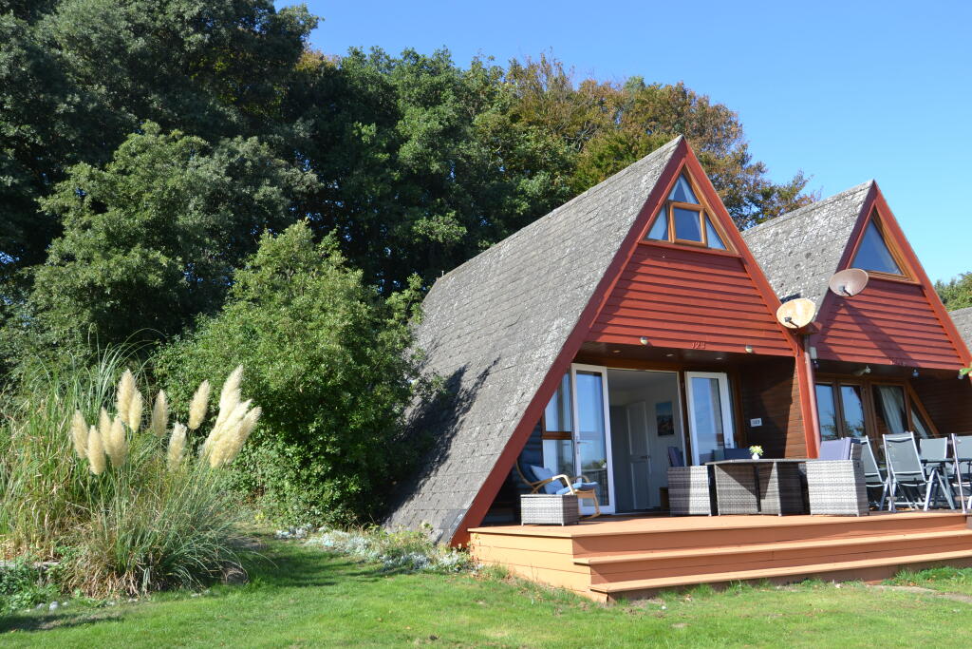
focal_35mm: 28
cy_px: 324
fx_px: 770
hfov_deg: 64.5
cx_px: 486
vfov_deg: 45.7
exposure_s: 1/160
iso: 100
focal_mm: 19
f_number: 6.3
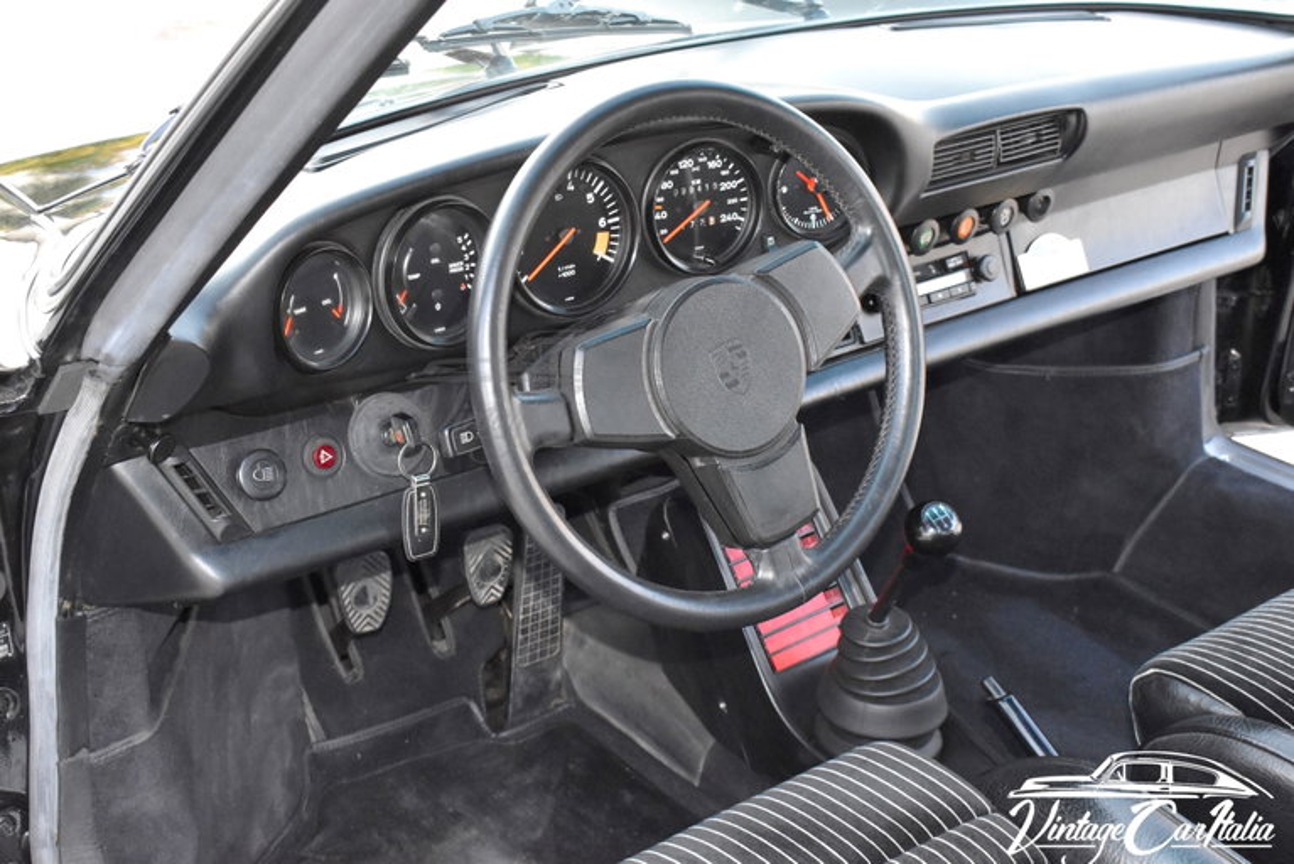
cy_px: 432
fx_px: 1834
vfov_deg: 26.5
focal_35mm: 51
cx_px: 647
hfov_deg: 38.9
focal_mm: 34
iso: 3200
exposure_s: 1/200
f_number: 7.1
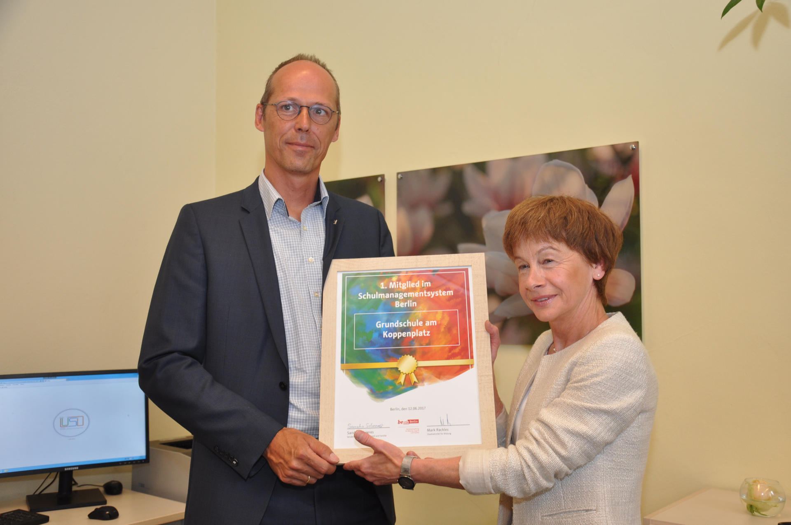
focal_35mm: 38
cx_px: 396
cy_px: 262
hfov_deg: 51.3
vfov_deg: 35.4
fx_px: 823
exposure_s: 1/80
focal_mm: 25
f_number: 4.5
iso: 400
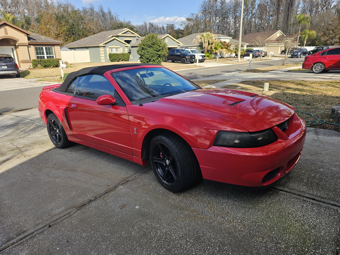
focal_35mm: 23
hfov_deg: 73.9
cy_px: 128
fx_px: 226
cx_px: 170
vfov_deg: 58.9
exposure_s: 1/379
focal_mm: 6.3
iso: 10
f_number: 1.7
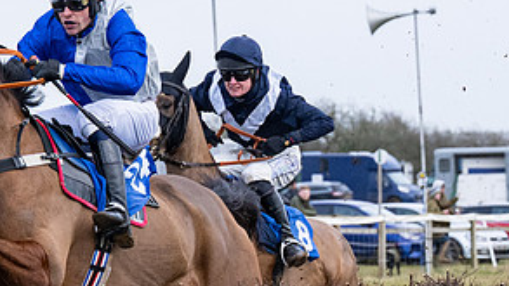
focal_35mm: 297
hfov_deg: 7.2
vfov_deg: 4.1
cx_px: 24
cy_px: 269
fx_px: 4010
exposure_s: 1/1250
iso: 800
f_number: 4
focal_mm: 70
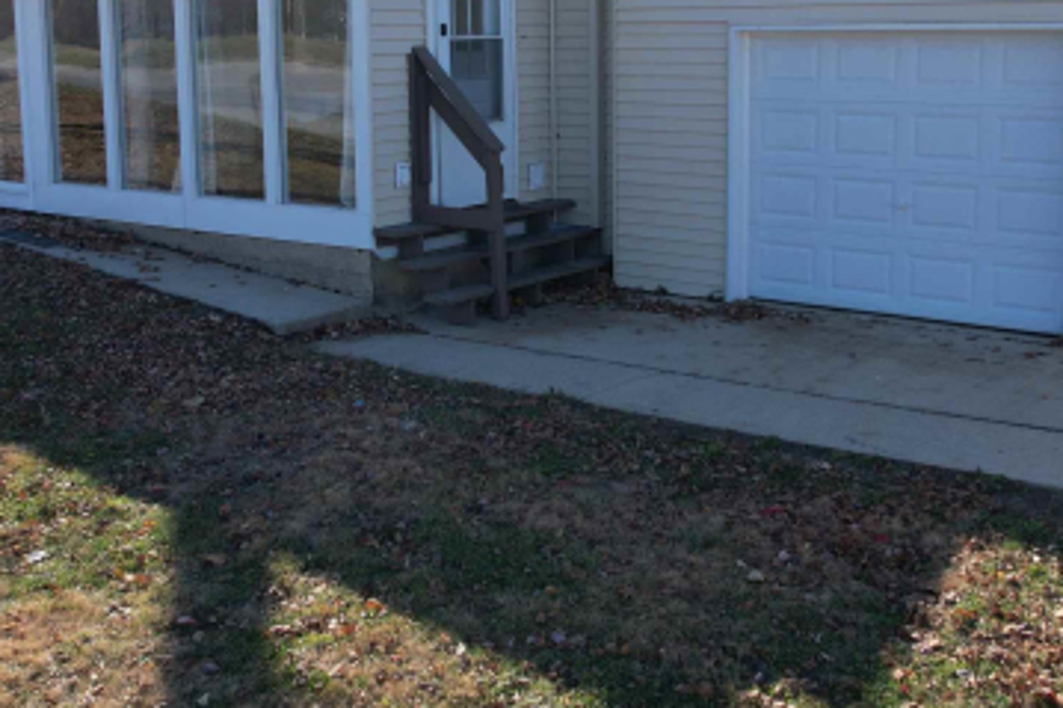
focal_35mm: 46
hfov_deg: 42.8
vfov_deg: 29.1
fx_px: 1358
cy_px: 261
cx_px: 539
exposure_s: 1/1000
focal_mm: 8.38
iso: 100
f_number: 2.8
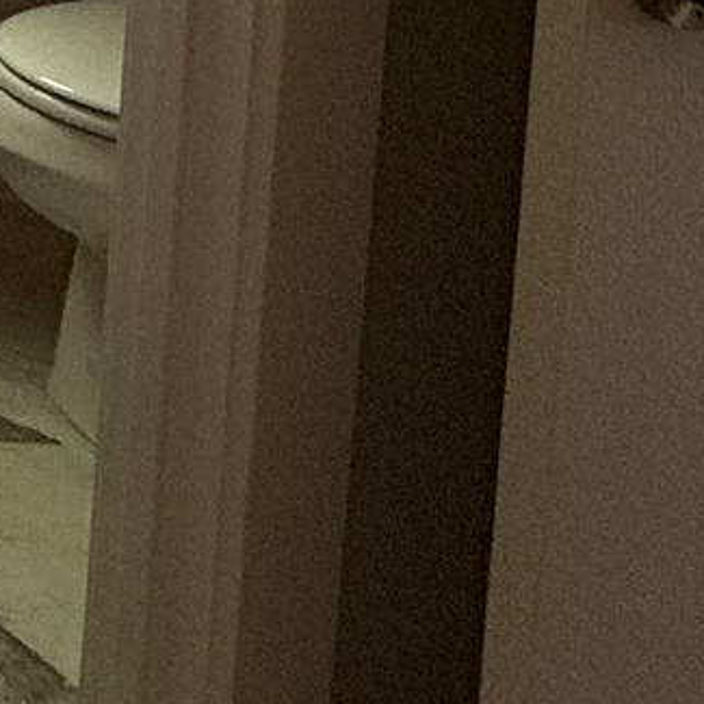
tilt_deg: -4.1
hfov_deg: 11.3
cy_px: -713
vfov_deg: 16.6
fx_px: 1795
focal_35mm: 78
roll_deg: +0.2
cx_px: -1436
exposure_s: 1/821
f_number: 2.2
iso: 40
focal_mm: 2.22
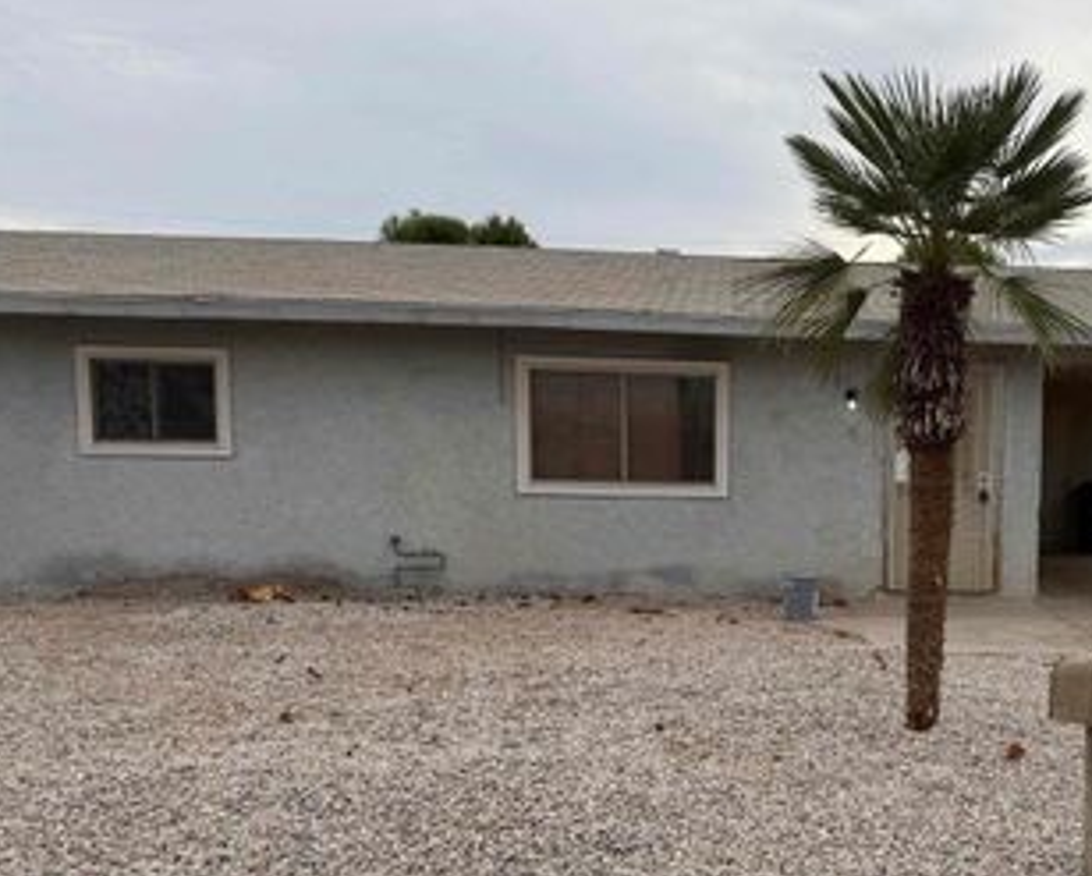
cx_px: 869
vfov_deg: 38.8
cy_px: 569
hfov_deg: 45.5
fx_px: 1229
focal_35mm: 38
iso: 80
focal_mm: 6.76
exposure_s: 1/4405
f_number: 1.78
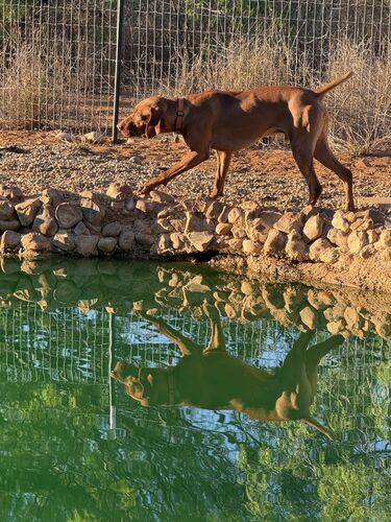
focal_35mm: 120
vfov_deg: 16.4
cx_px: 196
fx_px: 1807
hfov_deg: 12.3
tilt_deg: -8.7
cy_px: 261
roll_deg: -2.2
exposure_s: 1/306
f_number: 2.8
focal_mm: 15.66
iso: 64
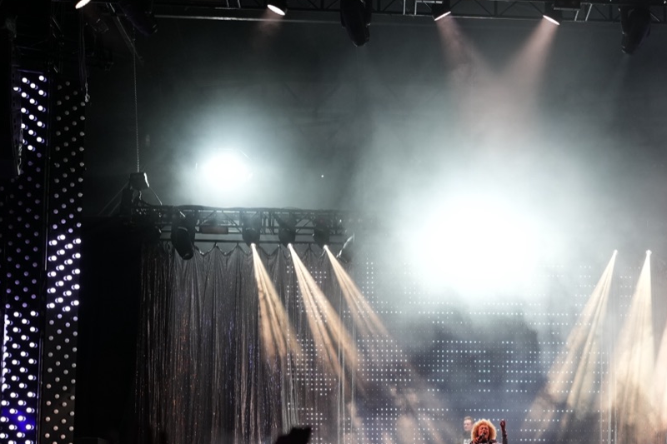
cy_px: 365
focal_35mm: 70
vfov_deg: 19.2
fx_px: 1297
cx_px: 498
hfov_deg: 28.4
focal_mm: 35
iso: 640
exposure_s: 1/250
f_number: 1.4
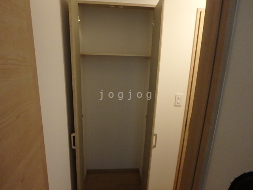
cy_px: 95
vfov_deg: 63.4
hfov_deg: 79.0
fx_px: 153
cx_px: 126
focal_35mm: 21
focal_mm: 3.7
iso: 800
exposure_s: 1/30
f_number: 3.5
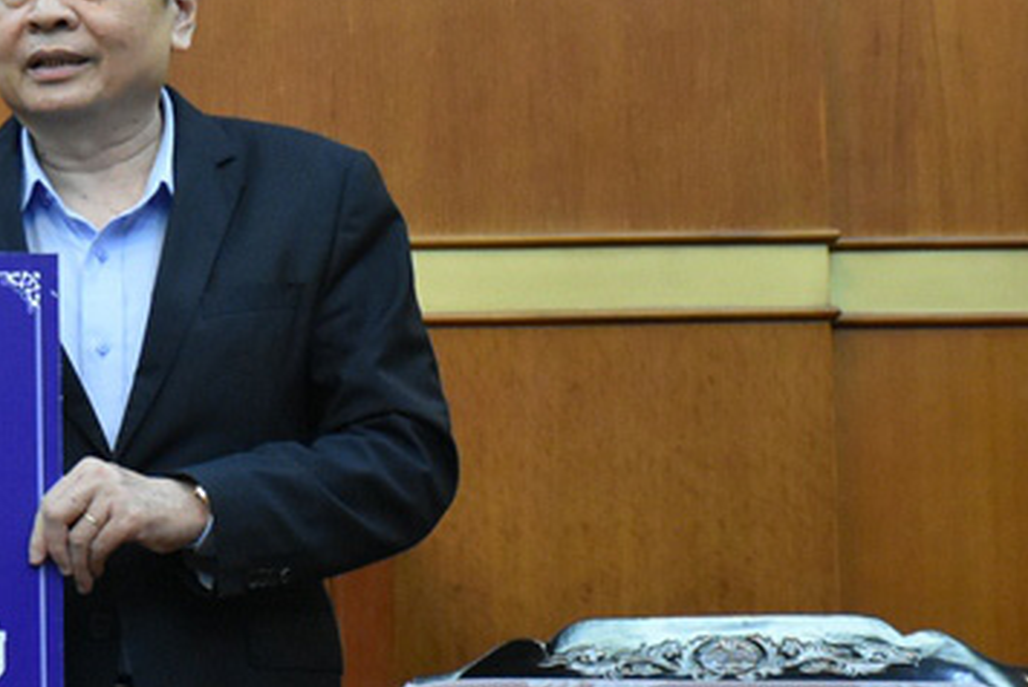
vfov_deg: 6.5
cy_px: 179
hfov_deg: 9.5
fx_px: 6059
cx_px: -257
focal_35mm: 212
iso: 3600
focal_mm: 56
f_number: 4.8
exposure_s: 1/60
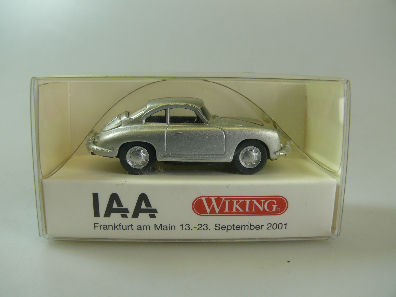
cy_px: 151
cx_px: 193
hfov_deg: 51.3
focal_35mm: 36
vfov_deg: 39.7
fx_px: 412
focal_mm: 7.4
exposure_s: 1/100
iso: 100
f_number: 4
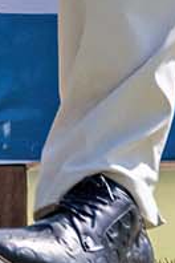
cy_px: -539
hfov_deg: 0.3
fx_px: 34480
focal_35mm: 4729
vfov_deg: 0.4
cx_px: -137
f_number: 8
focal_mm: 650
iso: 560
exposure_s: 1/2000
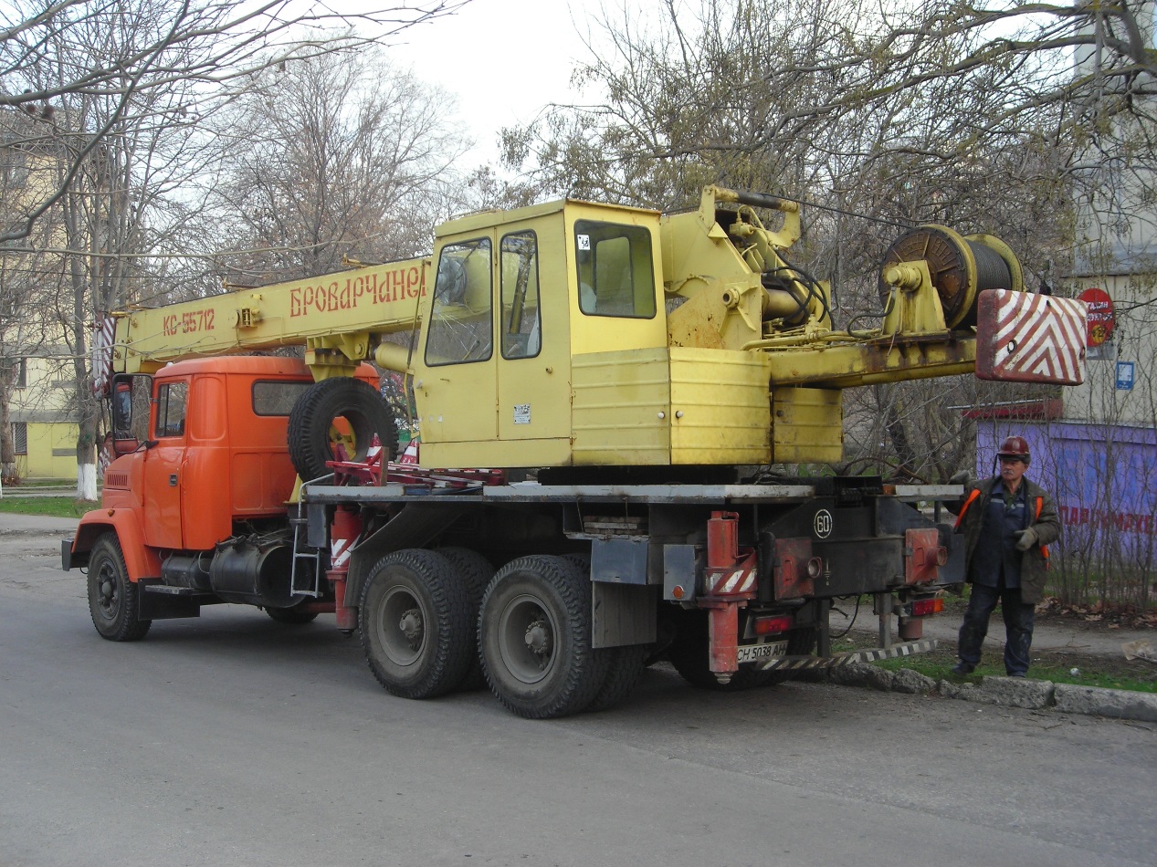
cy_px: 434
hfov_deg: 40.4
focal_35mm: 47
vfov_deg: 30.9
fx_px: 1571
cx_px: 578
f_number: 3.4
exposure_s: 1/73.6
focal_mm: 7.8
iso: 50
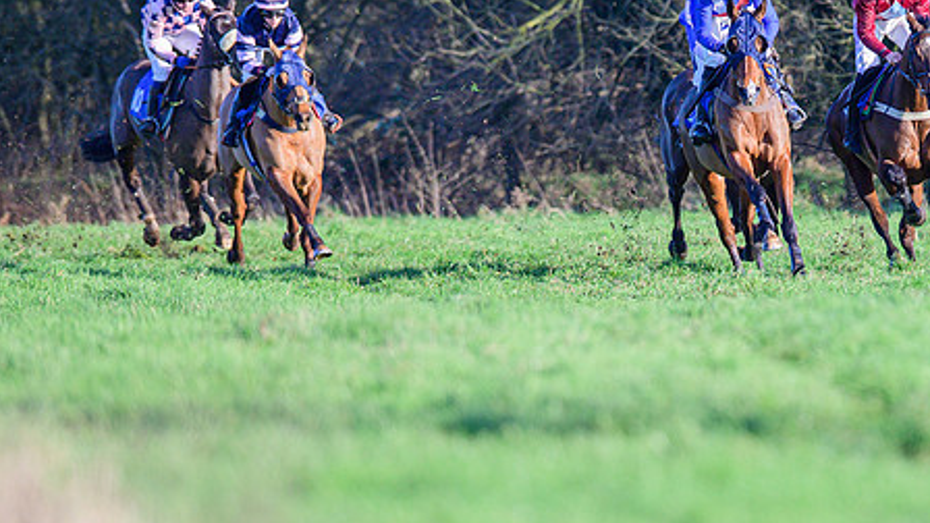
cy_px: 74
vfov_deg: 1.4
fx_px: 21725
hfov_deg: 2.5
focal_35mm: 881
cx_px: 734
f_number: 5
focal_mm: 400
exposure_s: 1/2000
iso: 400
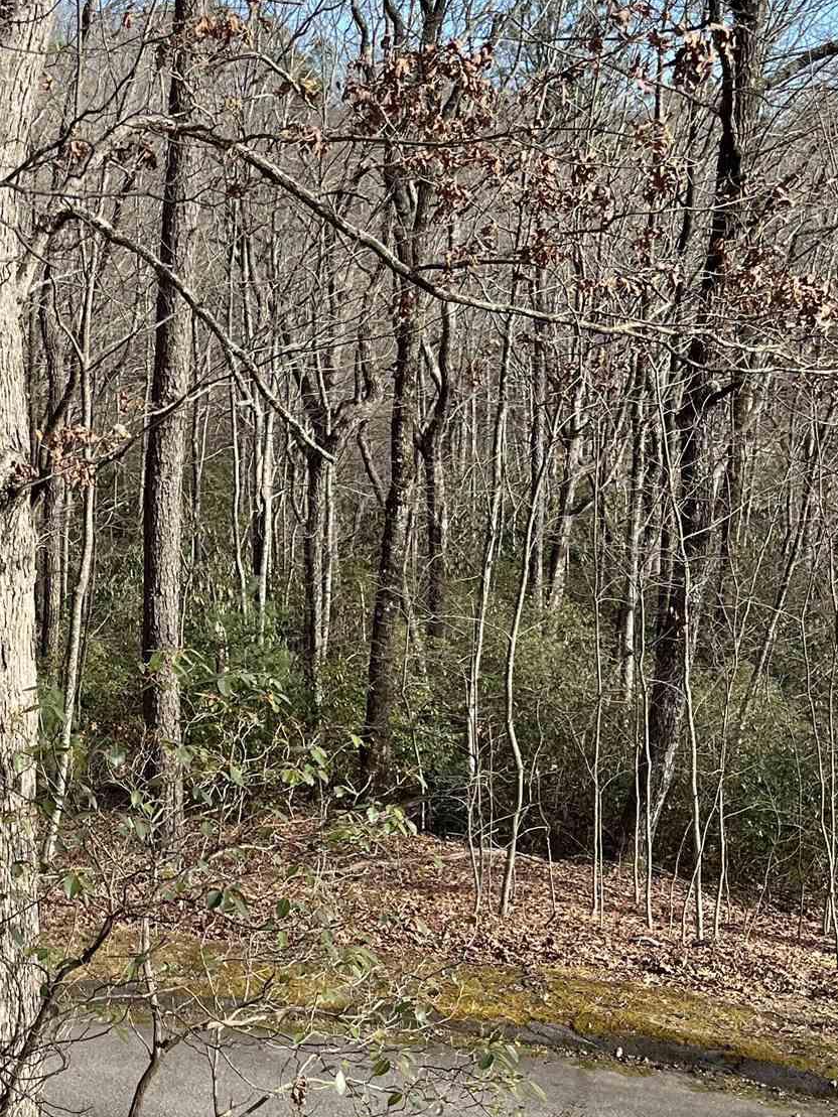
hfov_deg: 26.0
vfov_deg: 35.4
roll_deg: +3.4
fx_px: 1743
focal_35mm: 54
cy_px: 658
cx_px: 63
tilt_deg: -12.1
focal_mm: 5.1
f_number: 1.6
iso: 50
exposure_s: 1/816
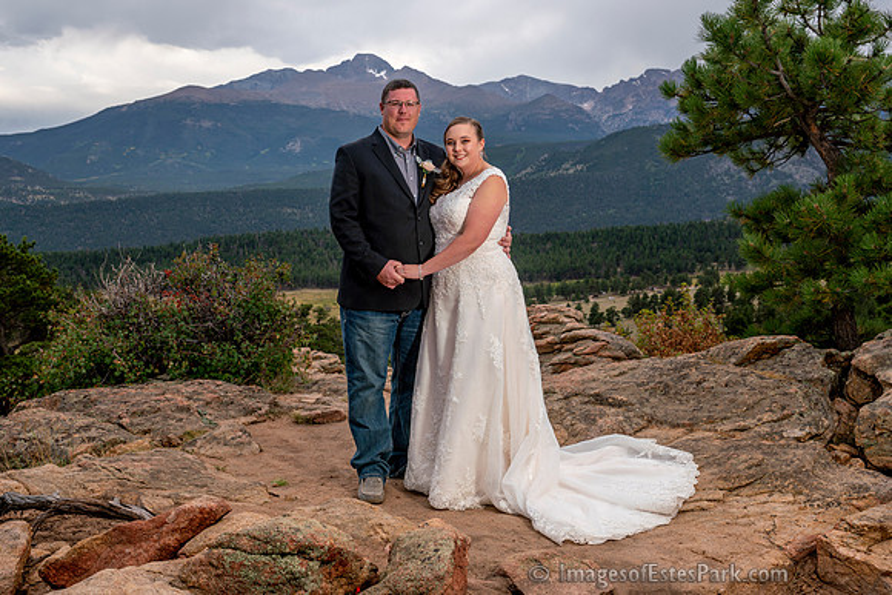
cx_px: 446
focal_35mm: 35
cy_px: 298
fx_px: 867
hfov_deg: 54.4
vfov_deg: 37.9
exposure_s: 1/80
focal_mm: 35
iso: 100
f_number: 6.3
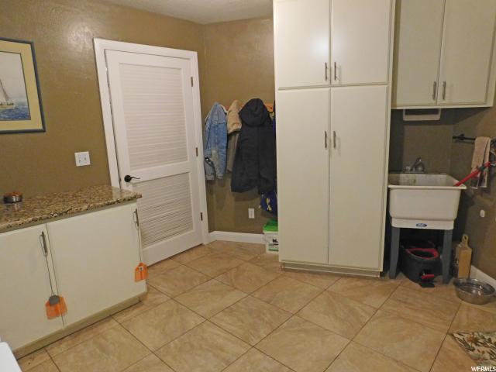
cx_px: 248
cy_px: 186
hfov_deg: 73.9
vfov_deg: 58.9
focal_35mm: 23
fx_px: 330
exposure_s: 1/25
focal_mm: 4
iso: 400
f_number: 3
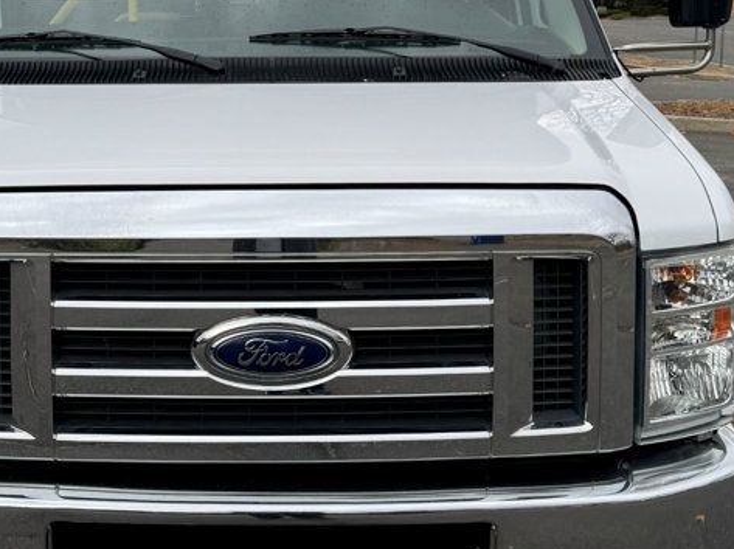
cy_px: 123
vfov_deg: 27.5
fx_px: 1102
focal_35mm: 52
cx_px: 267
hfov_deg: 36.6
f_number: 1.78
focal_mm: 6.76
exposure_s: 1/980
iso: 80
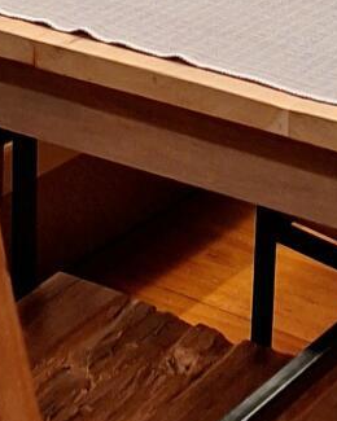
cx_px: 248
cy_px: -275
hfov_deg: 11.2
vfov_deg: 13.0
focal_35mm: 138
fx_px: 1720
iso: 200
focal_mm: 5.54
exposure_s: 1/40
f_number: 1.8
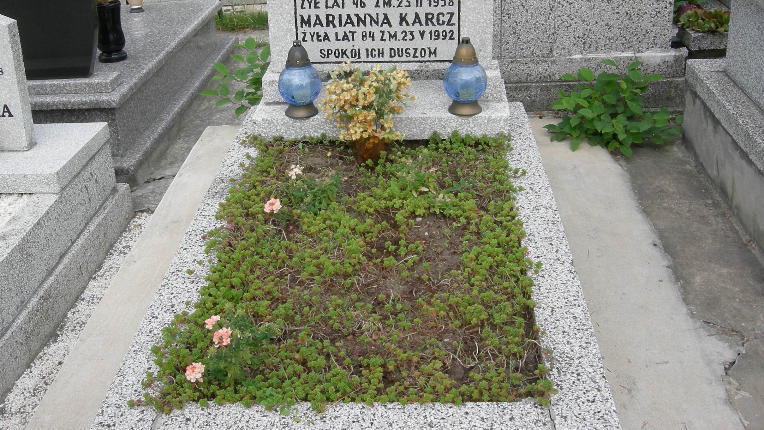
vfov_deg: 28.1
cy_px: 125
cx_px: 360
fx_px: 851
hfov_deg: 48.3
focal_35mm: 42
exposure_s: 1/167
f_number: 5.4
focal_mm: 7.5
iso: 64
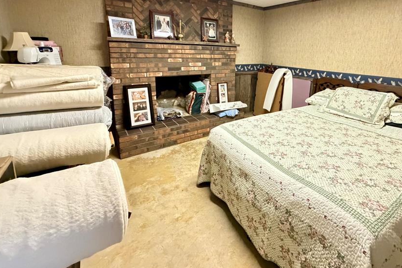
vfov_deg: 65.2
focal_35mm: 18
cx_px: 243
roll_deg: -1.8
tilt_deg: -8.8
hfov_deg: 88.7
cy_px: 84
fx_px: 201
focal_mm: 2.22
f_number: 2.2
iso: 1250
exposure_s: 1/40
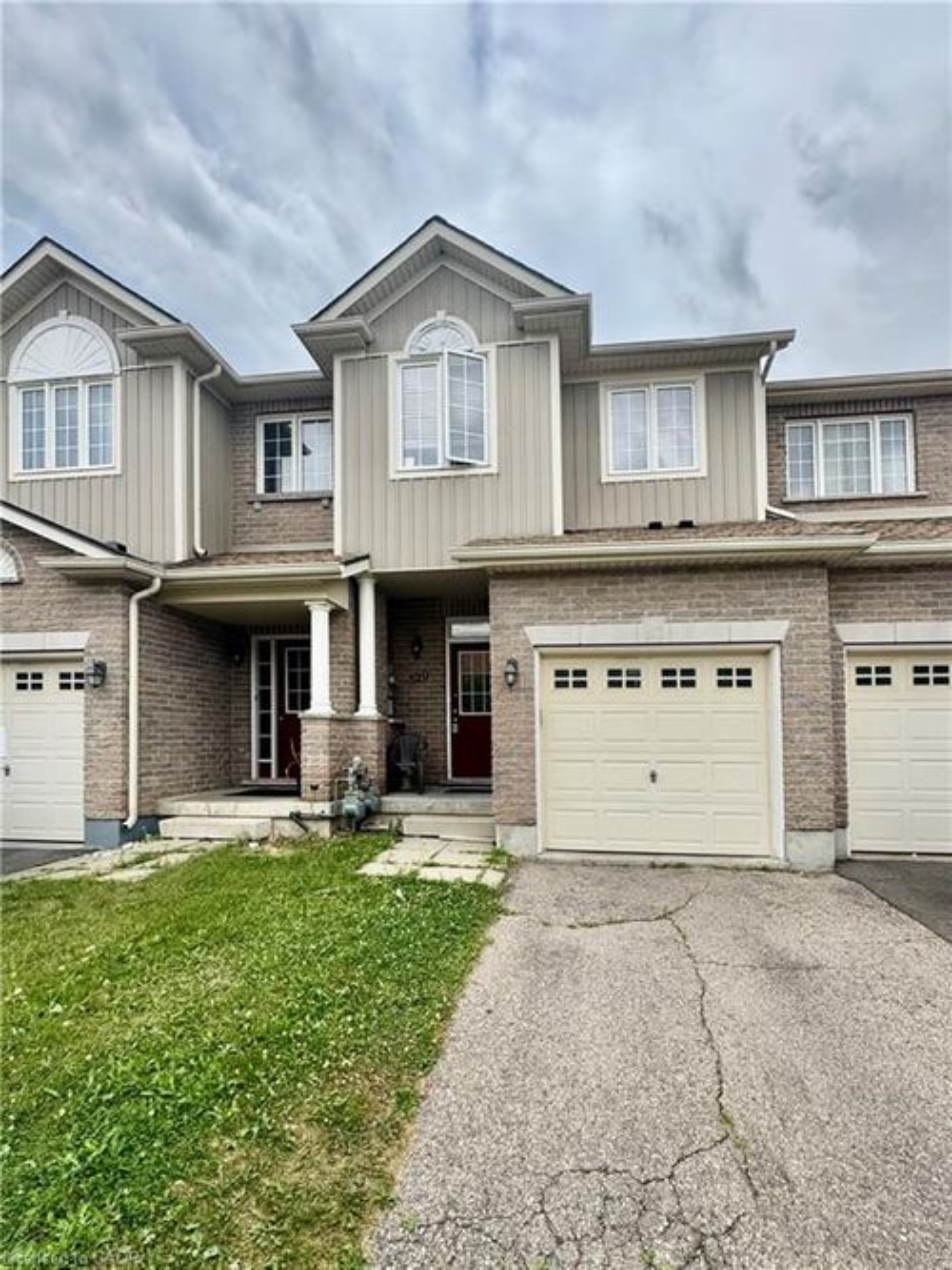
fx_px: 514
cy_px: 635
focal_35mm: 14
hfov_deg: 85.7
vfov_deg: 102.1
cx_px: 476
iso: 50
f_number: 2.2
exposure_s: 1/1346
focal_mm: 2.22
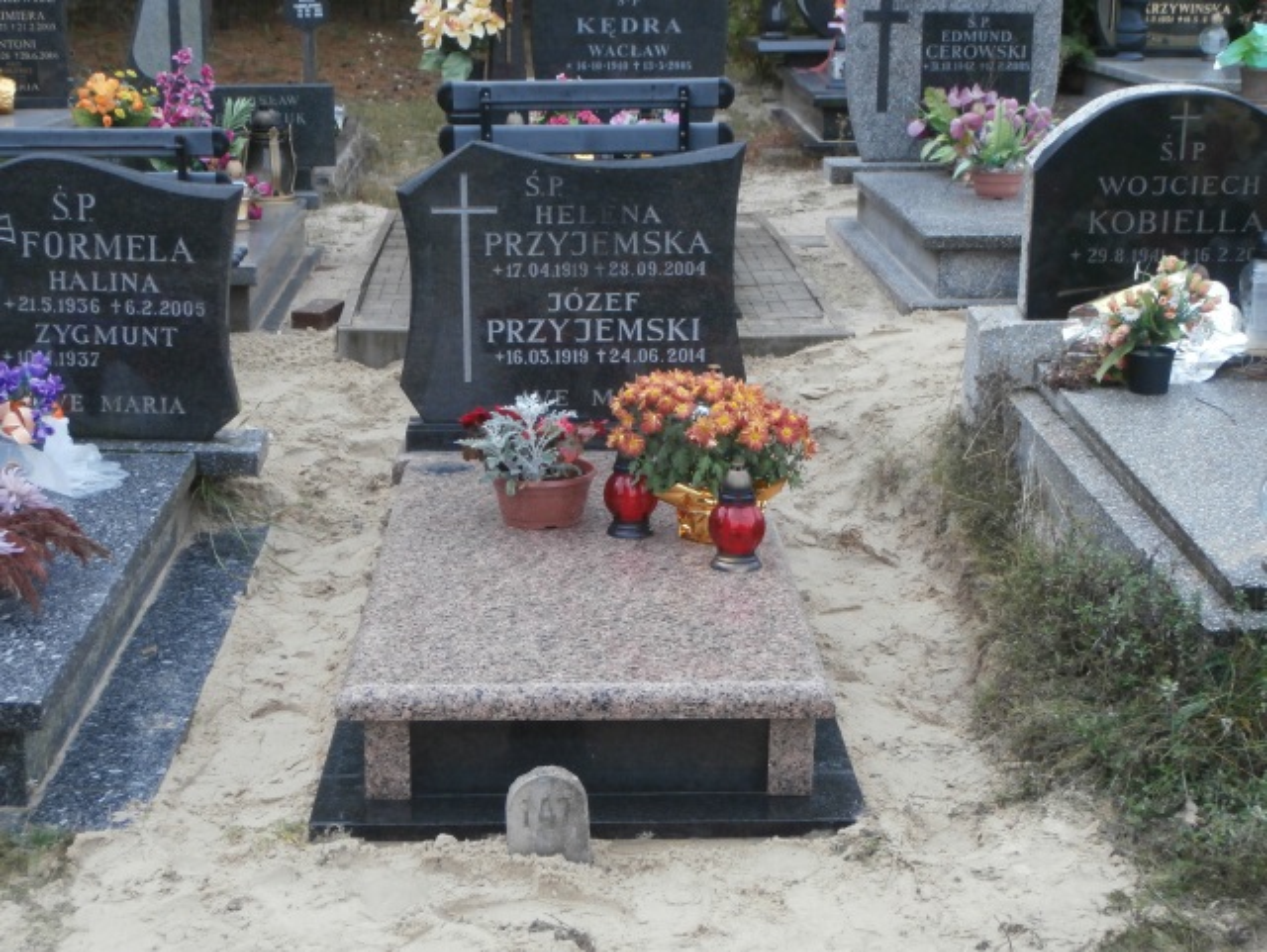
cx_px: 634
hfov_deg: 33.8
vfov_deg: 25.7
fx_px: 2088
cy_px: 476
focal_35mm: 57
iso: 200
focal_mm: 10.11
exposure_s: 1/50
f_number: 4.5
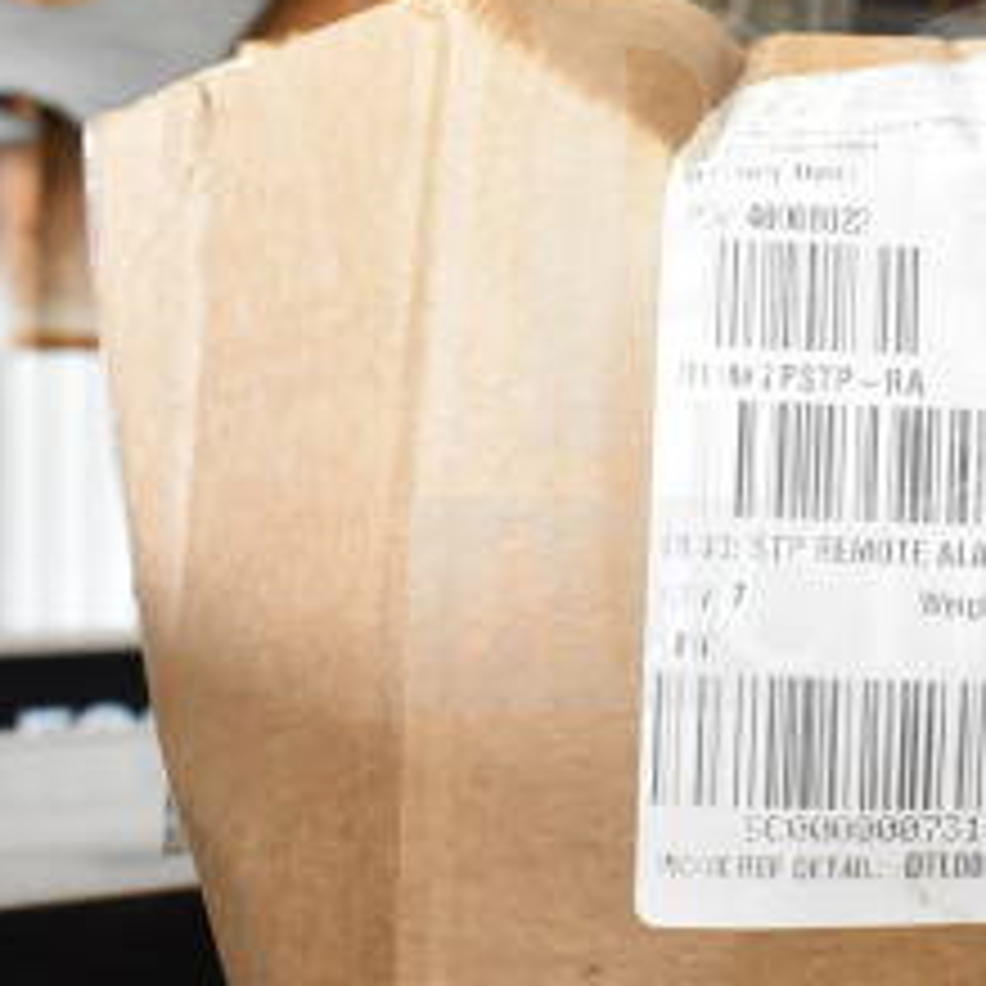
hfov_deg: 25.9
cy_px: 353
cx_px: 918
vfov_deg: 26.8
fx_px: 2062
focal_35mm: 64
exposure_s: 1/125
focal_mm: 18
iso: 1600
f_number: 5.6
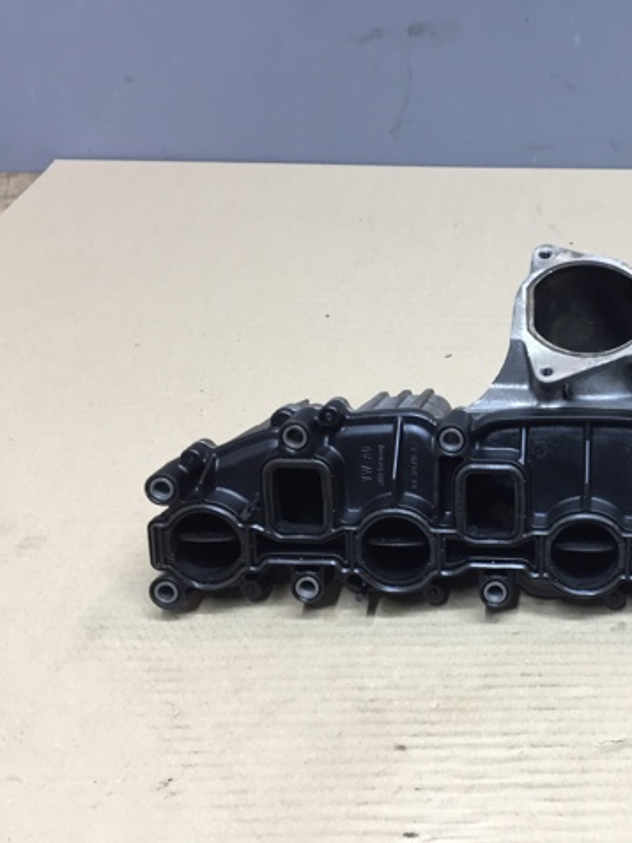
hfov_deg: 34.8
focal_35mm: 39
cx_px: 565
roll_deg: -0.8
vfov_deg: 47.9
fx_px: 949
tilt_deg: -33.2
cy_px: 423
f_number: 2.2
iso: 80
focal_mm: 4.15
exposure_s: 1/33
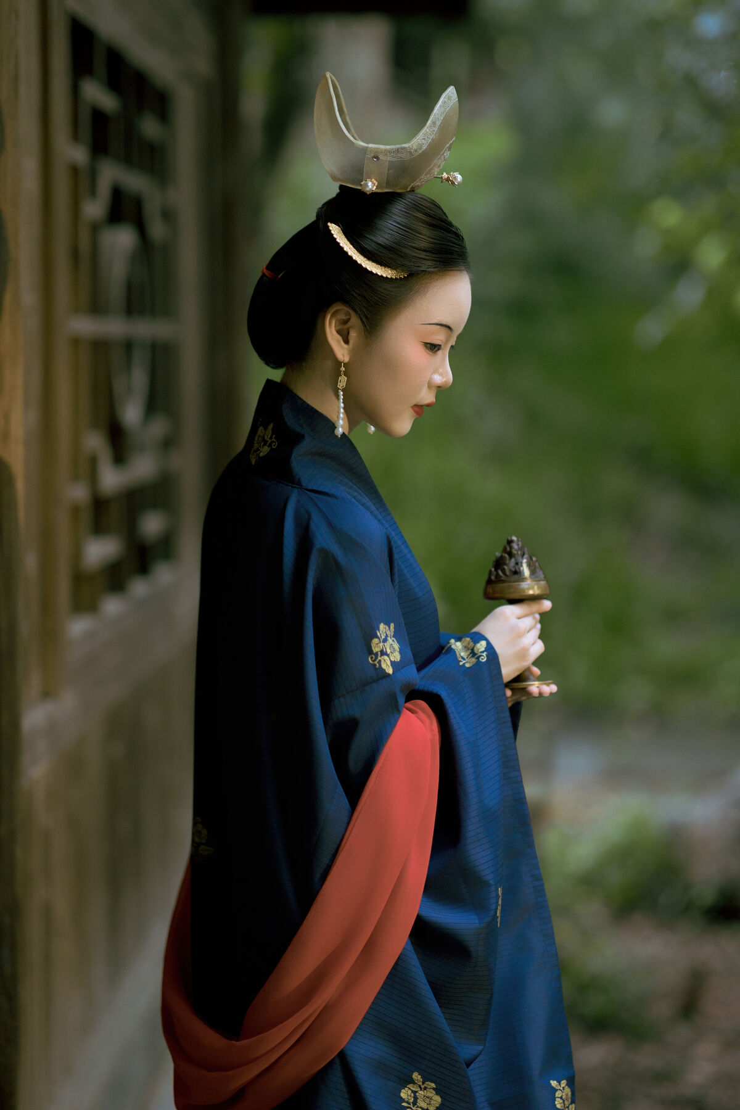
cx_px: 370
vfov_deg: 23.9
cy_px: 555
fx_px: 2621
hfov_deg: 16.1
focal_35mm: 85
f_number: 2
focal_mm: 85
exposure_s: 1/200
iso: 800
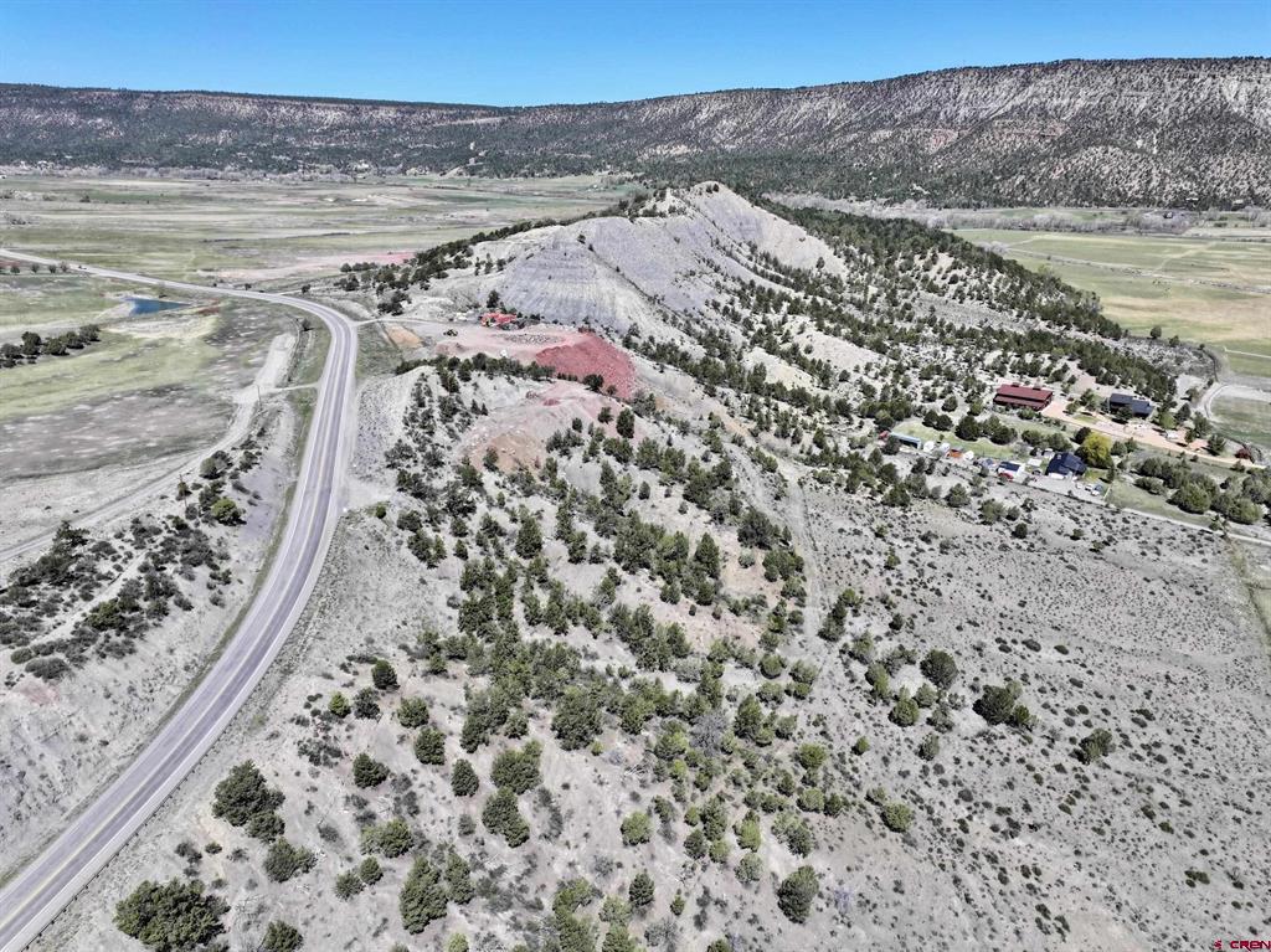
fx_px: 881
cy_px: 476
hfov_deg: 71.6
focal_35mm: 24
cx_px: 636
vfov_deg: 56.8
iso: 110
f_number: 2.8
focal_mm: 12.29
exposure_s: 1/1600
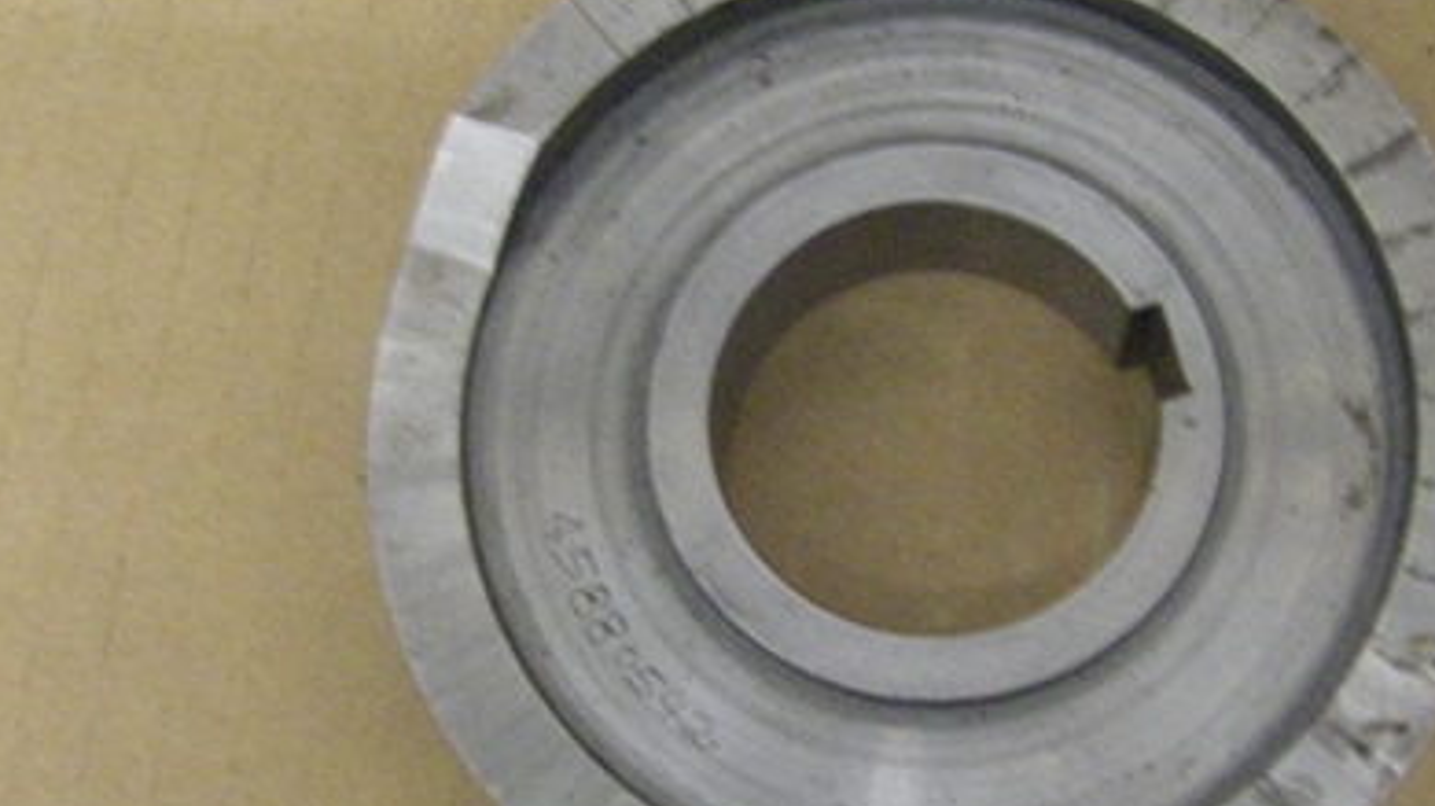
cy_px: 416
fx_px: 2586
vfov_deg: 17.7
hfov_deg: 31.0
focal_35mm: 68
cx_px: 809
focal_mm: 6.3
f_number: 3.5
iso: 800
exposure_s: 1/13
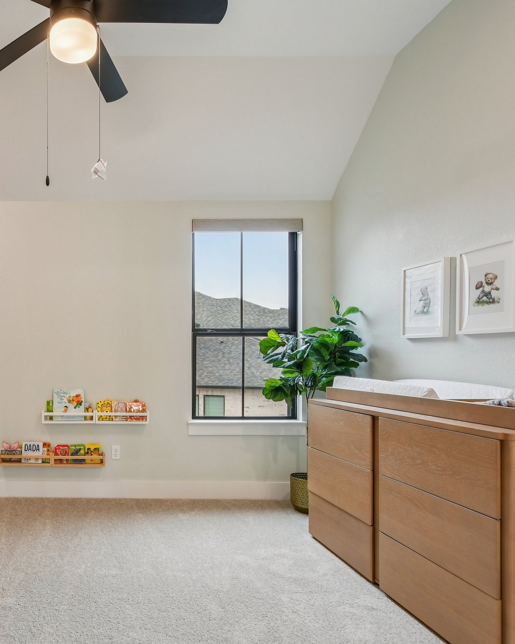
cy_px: 334
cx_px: 85
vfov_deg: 75.0
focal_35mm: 22
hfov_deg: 57.2
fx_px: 419
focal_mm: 10
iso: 400
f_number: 8
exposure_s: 1/60
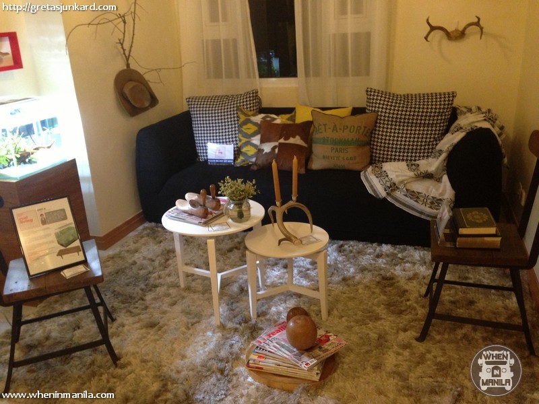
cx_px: 270
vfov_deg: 42.9
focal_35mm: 33
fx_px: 514
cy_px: 202
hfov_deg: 55.4
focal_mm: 4.13
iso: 320
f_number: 2.4
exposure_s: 1/20
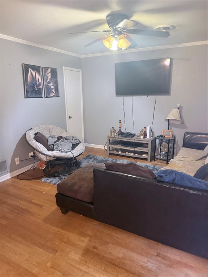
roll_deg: +1.9
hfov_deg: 56.8
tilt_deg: -11.3
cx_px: 104
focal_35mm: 24
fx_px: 192
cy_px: 138
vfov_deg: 71.6
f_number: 1.78
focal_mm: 6.76
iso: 800
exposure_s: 1/30
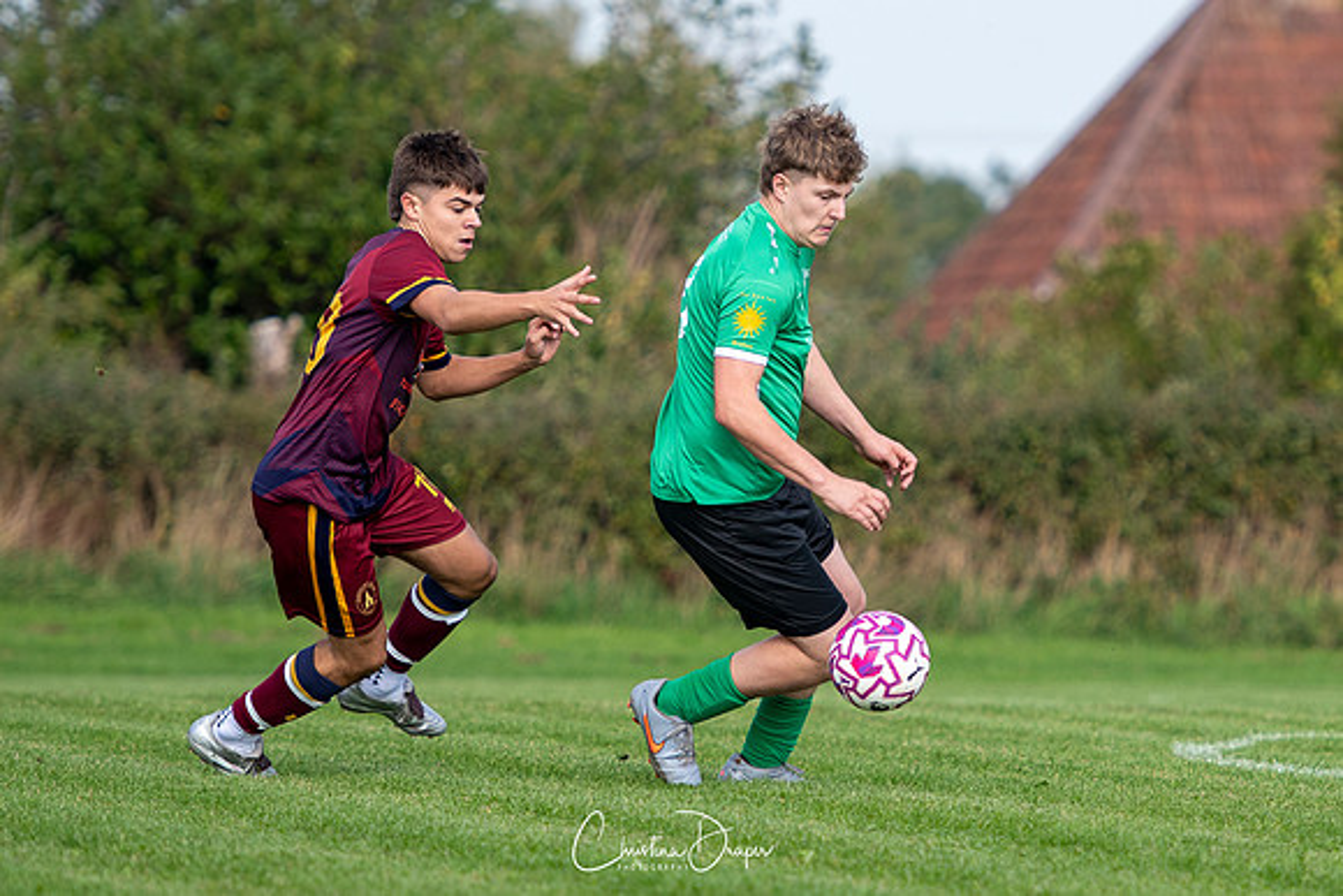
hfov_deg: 5.3
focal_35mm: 390
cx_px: 896
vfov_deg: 3.5
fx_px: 14555
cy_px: 393
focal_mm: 170
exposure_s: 1/1600
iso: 200
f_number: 2.8
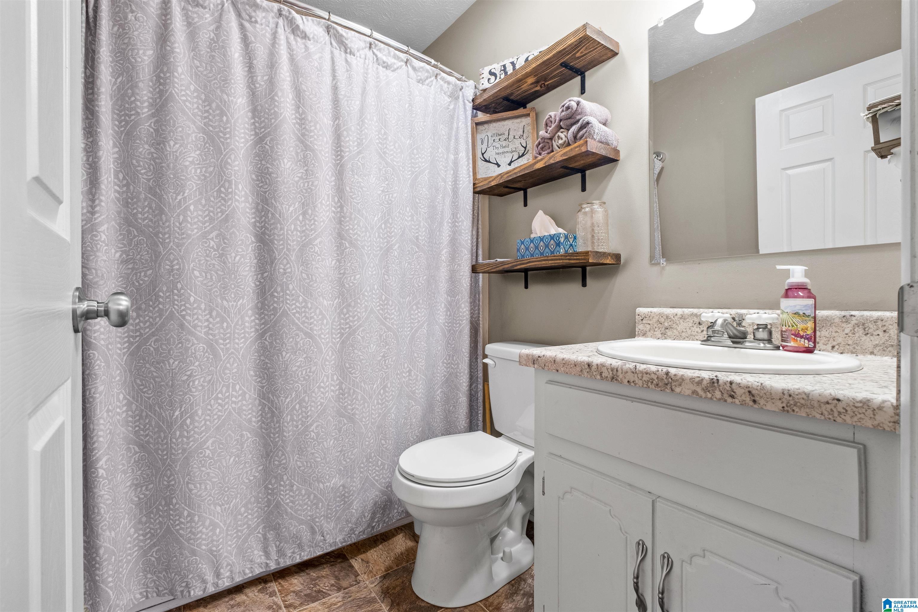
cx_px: 459
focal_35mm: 15
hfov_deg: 100.4
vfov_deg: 77.3
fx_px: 382
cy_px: 306
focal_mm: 10
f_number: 6.4
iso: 800
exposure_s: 1/2.5
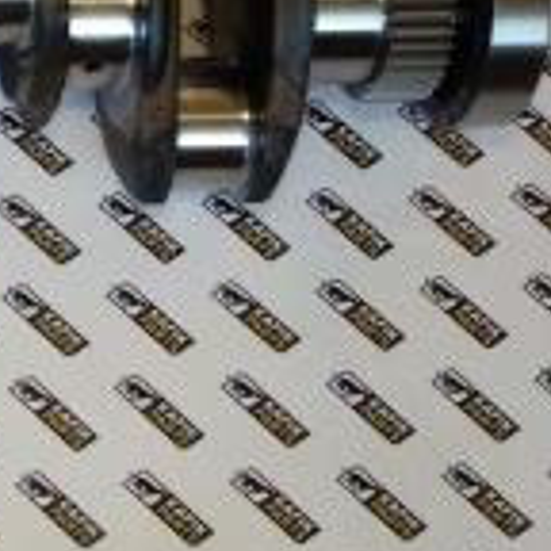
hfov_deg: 15.1
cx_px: -371
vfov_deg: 16.7
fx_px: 1855
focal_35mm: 103
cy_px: 86
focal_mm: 2.93
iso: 64
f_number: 2.4
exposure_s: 1/33
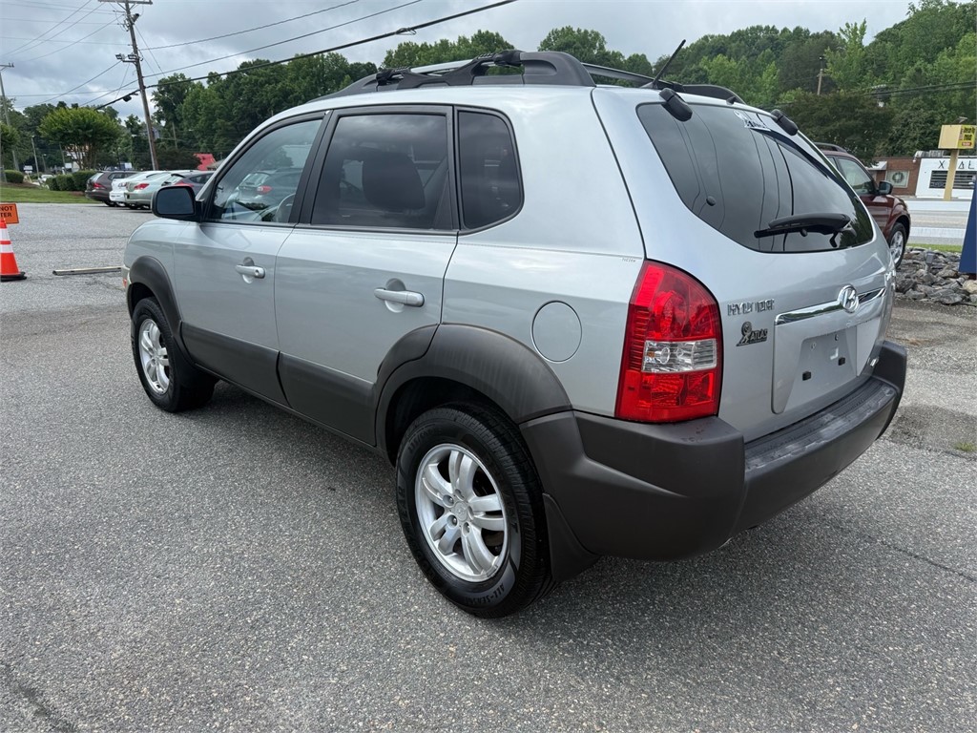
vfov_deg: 56.8
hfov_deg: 71.6
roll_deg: +0.0
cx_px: 488
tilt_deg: -16.0
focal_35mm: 24
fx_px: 677
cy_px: 366
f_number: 1.78
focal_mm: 6.76
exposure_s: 1/2370
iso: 80
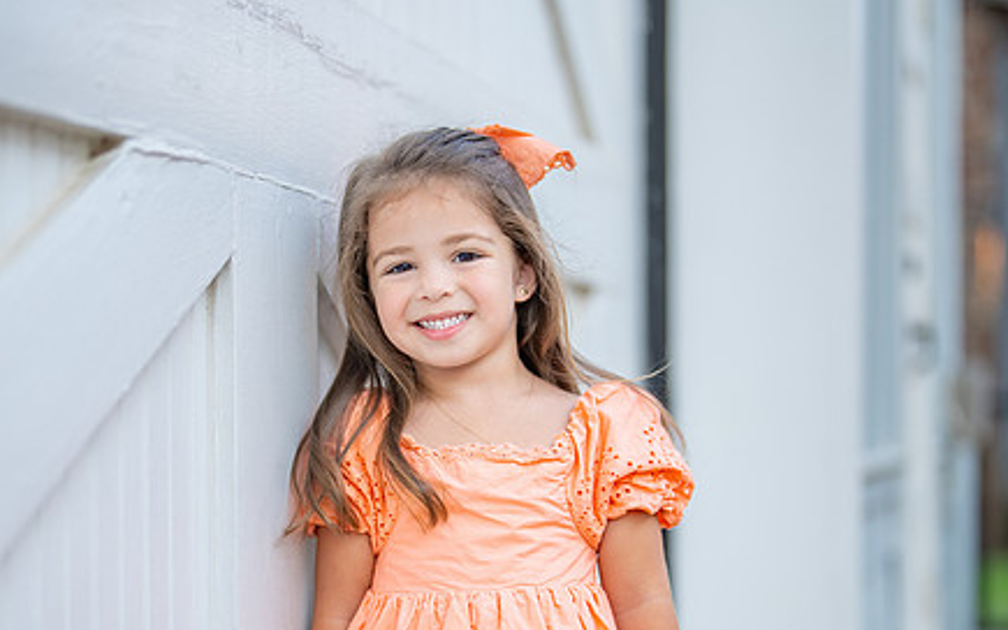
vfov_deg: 16.9
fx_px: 2116
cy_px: 475
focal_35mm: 77
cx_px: 484
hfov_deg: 26.8
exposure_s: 1/640
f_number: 1.2
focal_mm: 50
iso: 125
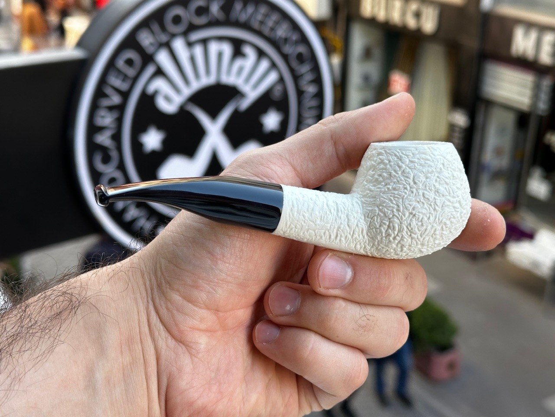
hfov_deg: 39.7
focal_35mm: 48
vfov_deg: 30.3
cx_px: 278
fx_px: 770
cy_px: 208
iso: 64
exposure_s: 1/200
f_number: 1.78
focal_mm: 6.86
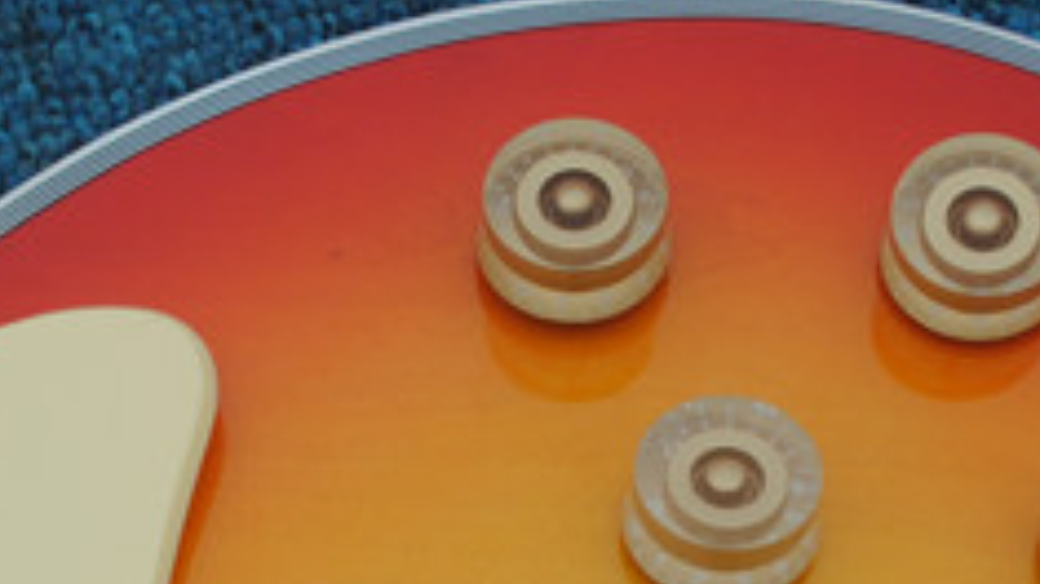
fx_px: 6457
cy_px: 1175
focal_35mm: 234
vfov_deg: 5.1
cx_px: 62
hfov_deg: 9.2
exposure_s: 1/160
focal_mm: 35
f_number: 6.3
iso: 100
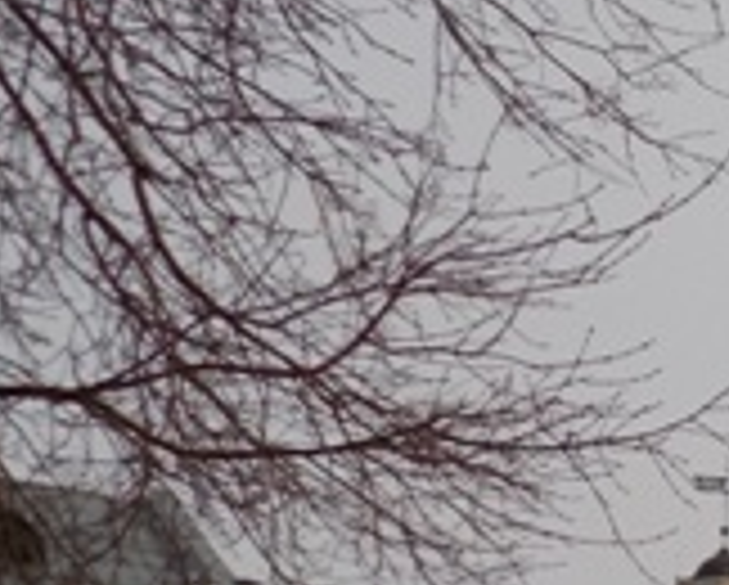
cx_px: 1318
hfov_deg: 15.7
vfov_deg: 14.2
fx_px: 2247
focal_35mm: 104
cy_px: 792
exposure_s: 1/800
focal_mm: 4.8
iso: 80
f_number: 3.2
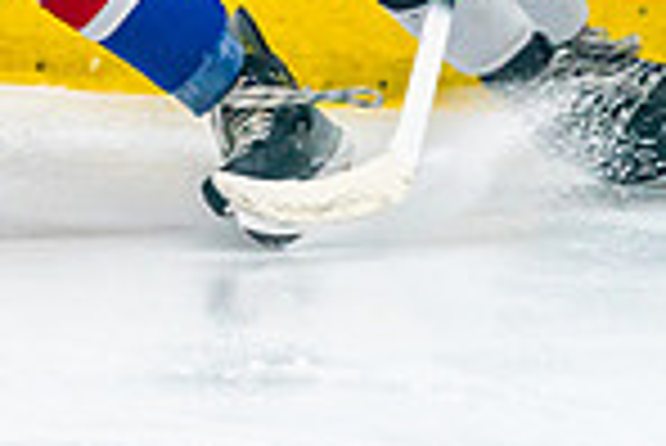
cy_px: -381
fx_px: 14481
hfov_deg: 2.6
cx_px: -279
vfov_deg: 1.8
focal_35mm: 782
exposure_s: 1/1000
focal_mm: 200
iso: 3200
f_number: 2.8
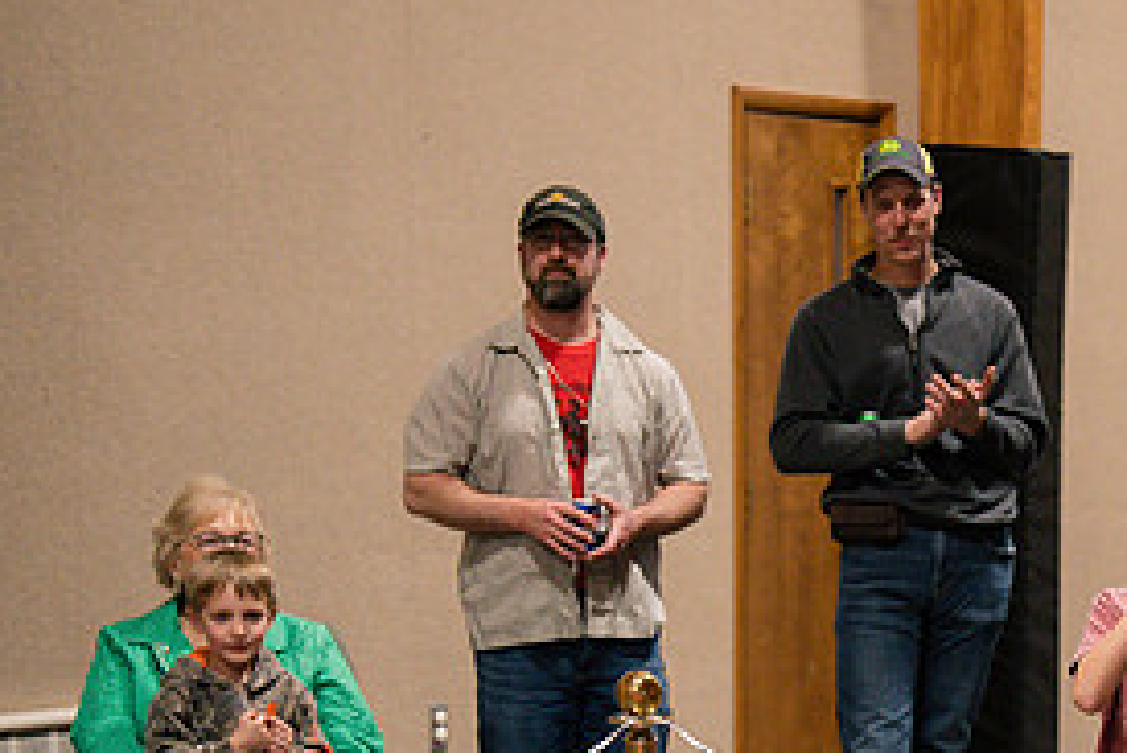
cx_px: 1148
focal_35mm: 148
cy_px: 693
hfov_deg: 13.7
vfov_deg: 9.2
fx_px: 4635
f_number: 2.8
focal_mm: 70
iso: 2500
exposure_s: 1/320
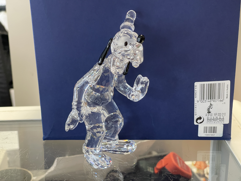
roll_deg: -0.6
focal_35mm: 65
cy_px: 91
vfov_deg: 22.6
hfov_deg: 29.8
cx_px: 121
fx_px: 453
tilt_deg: -21.4
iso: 500
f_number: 2.2
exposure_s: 1/50
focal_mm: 7.5
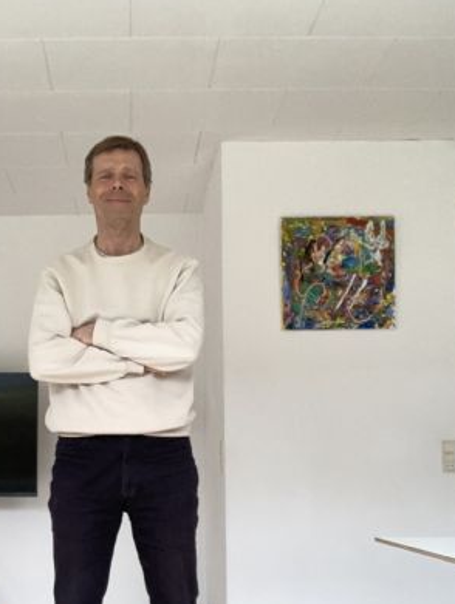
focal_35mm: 49
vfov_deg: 38.3
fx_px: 857
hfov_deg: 29.4
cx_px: 133
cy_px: 421
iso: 80
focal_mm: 2.87
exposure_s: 1/60
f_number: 2.2
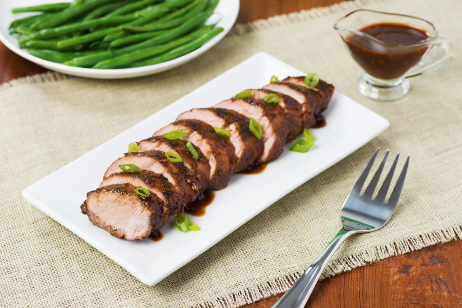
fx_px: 1348
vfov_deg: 13.0
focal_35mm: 105
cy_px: 154
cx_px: 231
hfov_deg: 19.5
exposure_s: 1/160
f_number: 10
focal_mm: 105
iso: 100
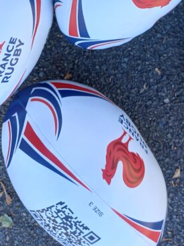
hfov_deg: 21.0
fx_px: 497
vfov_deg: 24.5
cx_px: 91
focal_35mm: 70
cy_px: -69
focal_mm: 4.6
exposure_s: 1/120
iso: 25
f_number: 2
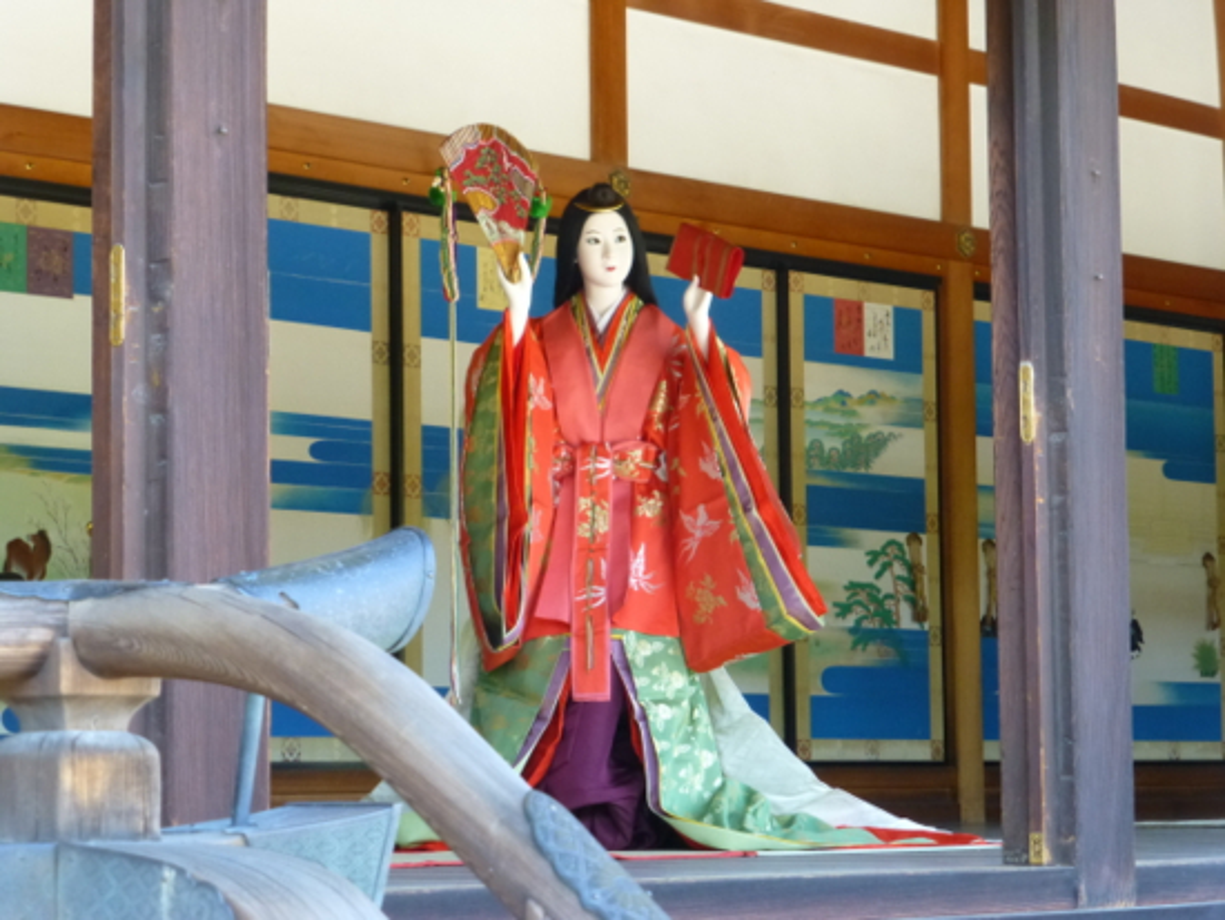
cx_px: 612
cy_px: 460
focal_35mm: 102
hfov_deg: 19.3
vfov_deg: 14.5
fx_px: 3611
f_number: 5.3
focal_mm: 18.2
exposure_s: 1/40
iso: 400
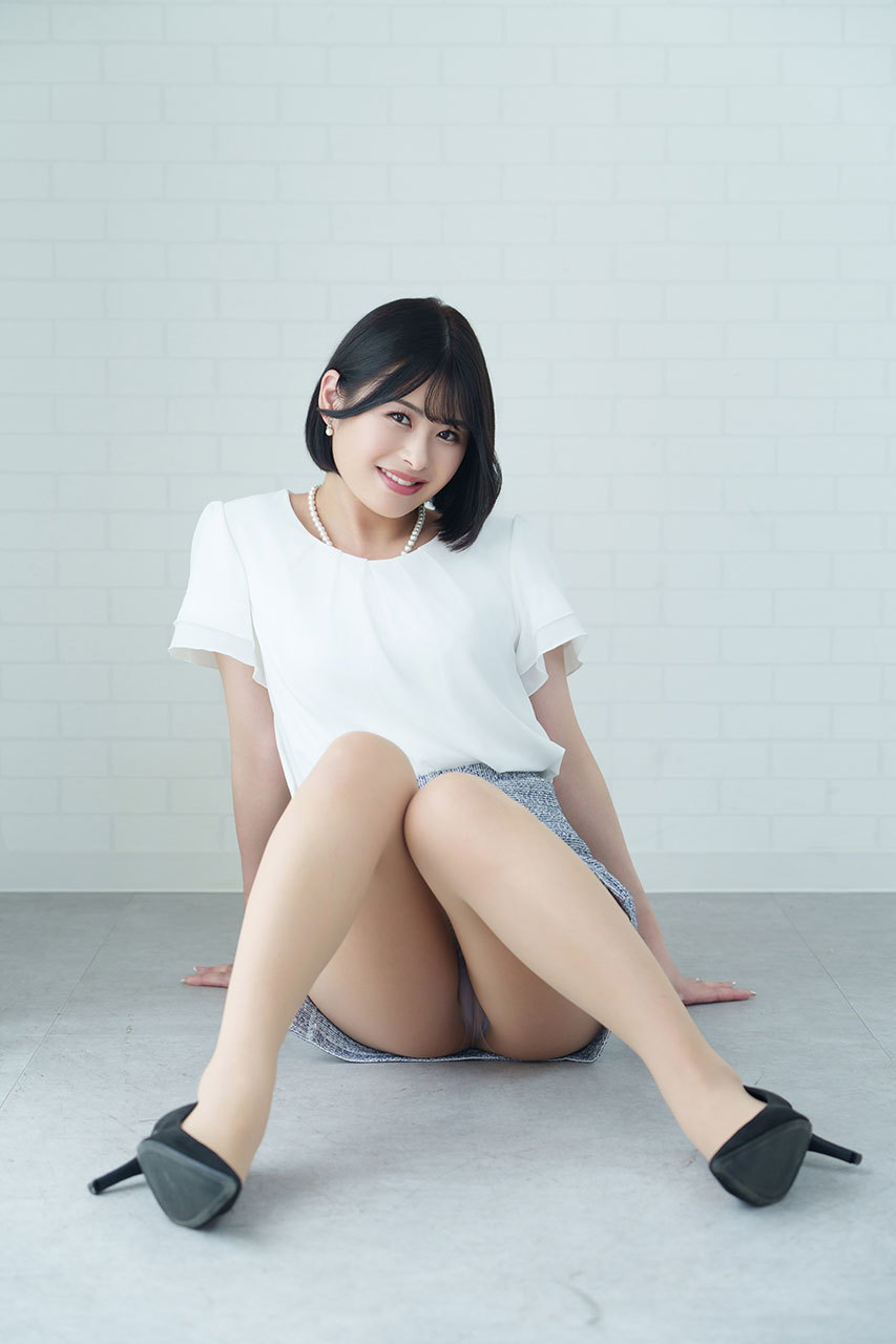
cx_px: 448
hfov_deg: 20.0
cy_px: 672
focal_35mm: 68
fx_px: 2539
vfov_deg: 29.7
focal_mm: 68
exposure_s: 1/100
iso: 500
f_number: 4
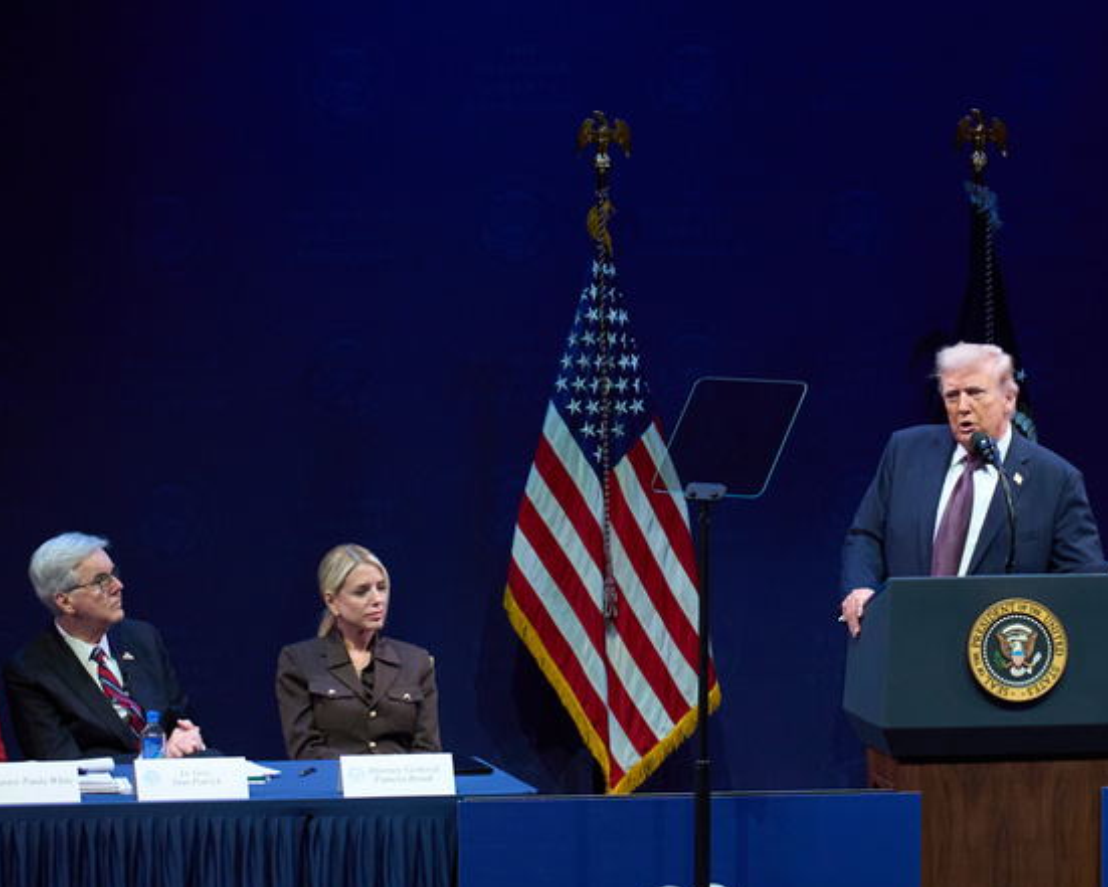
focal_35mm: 197
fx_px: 6461
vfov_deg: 7.9
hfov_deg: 9.8
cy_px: 362
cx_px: 828
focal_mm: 113
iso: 2500
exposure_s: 1/500
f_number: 4
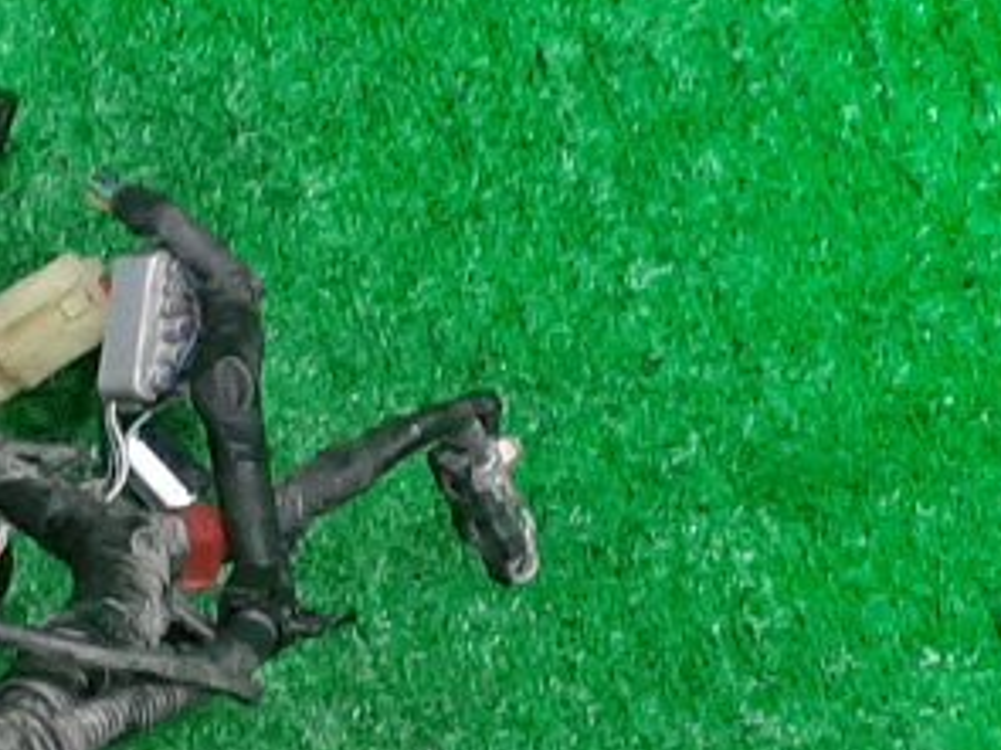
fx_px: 3671
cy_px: 872
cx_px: -1418
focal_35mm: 127
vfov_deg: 11.5
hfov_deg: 12.3
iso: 161
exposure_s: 1/50
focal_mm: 3.93
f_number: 1.7
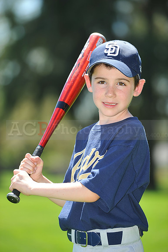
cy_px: 126
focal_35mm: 200
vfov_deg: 10.3
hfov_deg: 6.9
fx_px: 1402
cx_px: 84
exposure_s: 1/500
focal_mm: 200
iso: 200
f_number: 4.5
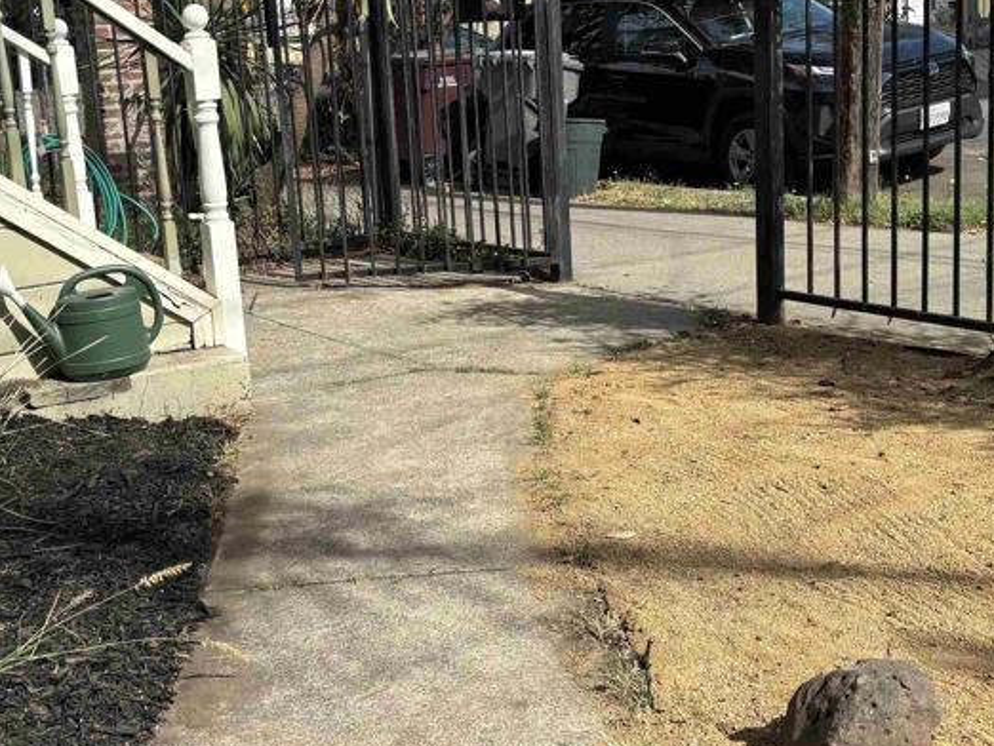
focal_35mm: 51
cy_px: 316
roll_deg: +4.0
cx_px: 394
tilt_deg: -12.6
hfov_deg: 37.3
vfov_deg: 28.5
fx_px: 1465
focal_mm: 5.96
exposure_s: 1/2710
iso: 50
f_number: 1.6
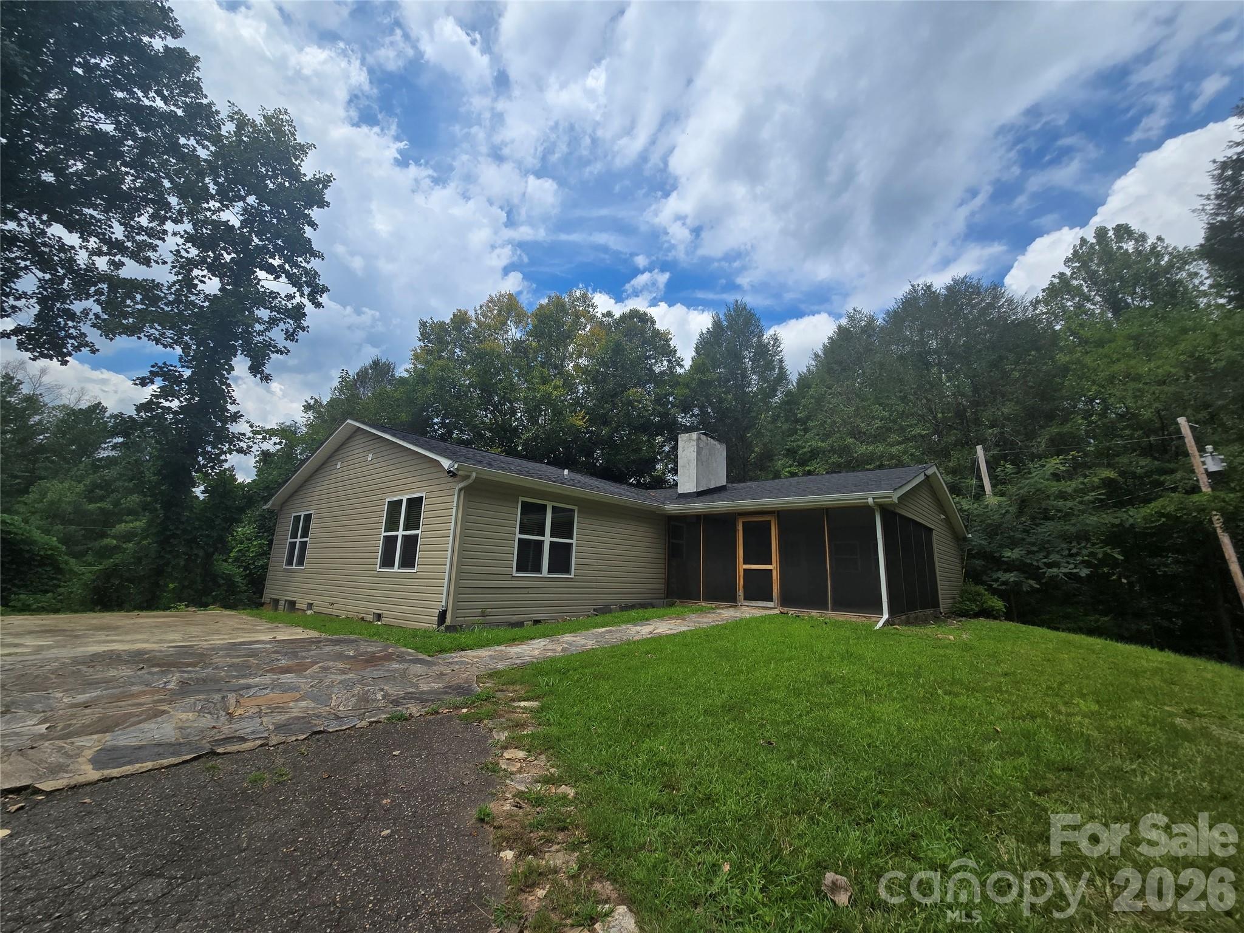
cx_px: 622
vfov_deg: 89.9
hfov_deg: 106.2
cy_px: 466
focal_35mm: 13
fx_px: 467
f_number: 2.2
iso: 50
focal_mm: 2.2
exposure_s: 1/2204
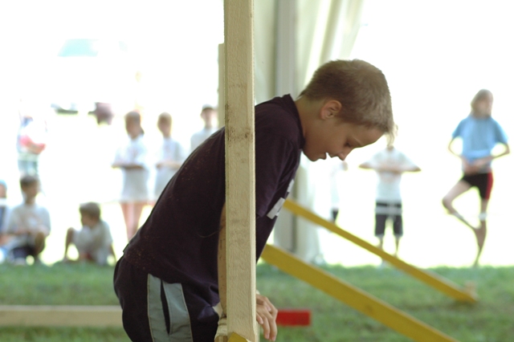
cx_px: 257
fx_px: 2611
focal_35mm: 183
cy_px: 171
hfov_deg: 11.2
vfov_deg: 7.5
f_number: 5.6
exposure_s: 1/125
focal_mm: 122
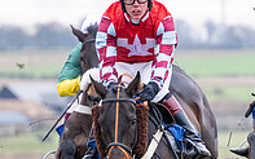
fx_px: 5475
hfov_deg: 2.7
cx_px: 140
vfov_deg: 1.7
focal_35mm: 788
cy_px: 174
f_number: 4
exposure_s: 1/1000
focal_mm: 185
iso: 1000
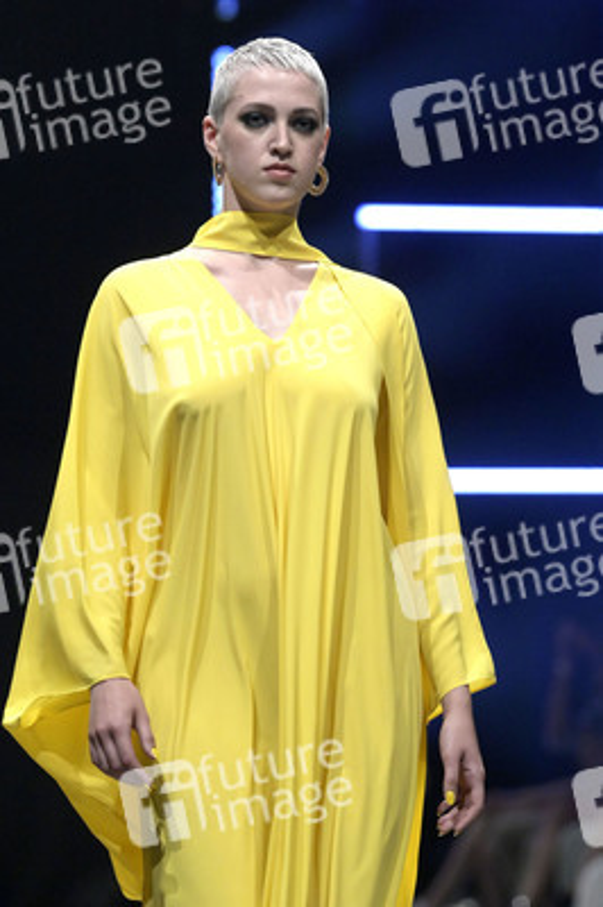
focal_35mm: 220
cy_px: 454
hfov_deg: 6.2
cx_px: 302
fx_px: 5537
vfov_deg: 9.4
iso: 8000
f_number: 5.6
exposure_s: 1/1000
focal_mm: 220
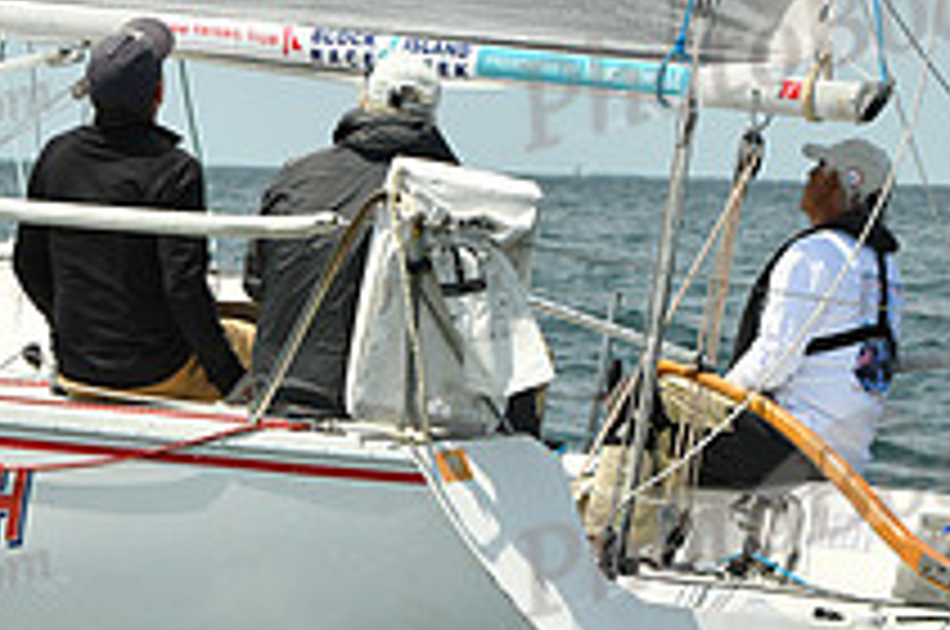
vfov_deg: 5.1
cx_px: 288
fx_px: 7114
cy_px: 331
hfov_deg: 7.6
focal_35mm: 270
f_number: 9
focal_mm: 98
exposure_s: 1/1250
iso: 320
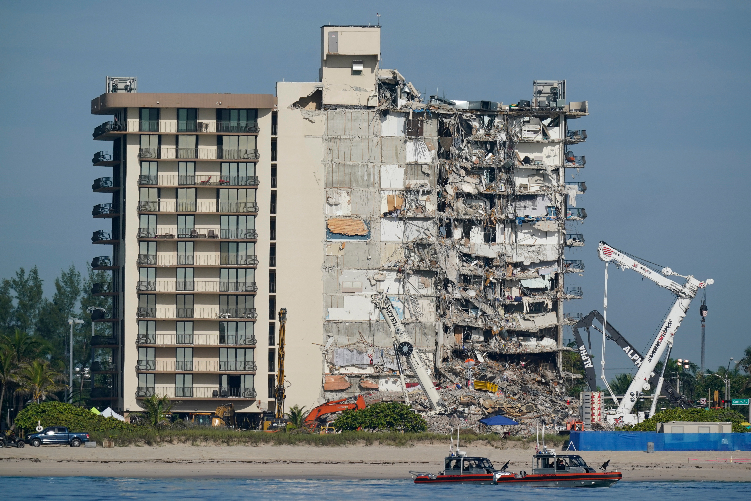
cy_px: 250
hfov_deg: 3.4
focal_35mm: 600
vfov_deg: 2.3
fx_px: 12516
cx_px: 376
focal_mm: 600
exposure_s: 1/5000
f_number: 6.3
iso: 500
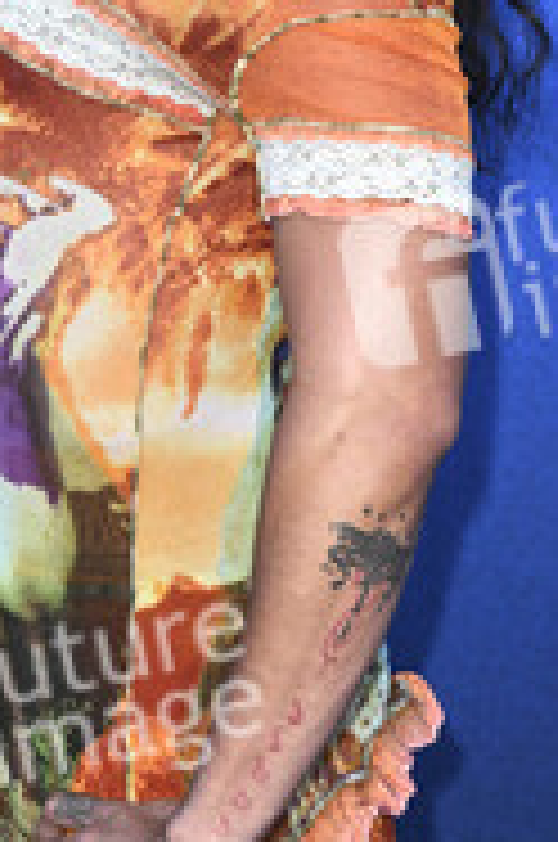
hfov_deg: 6.6
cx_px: 162
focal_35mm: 208
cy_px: 36
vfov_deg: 9.8
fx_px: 4854
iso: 800
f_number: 6.3
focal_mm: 97
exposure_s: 1/250
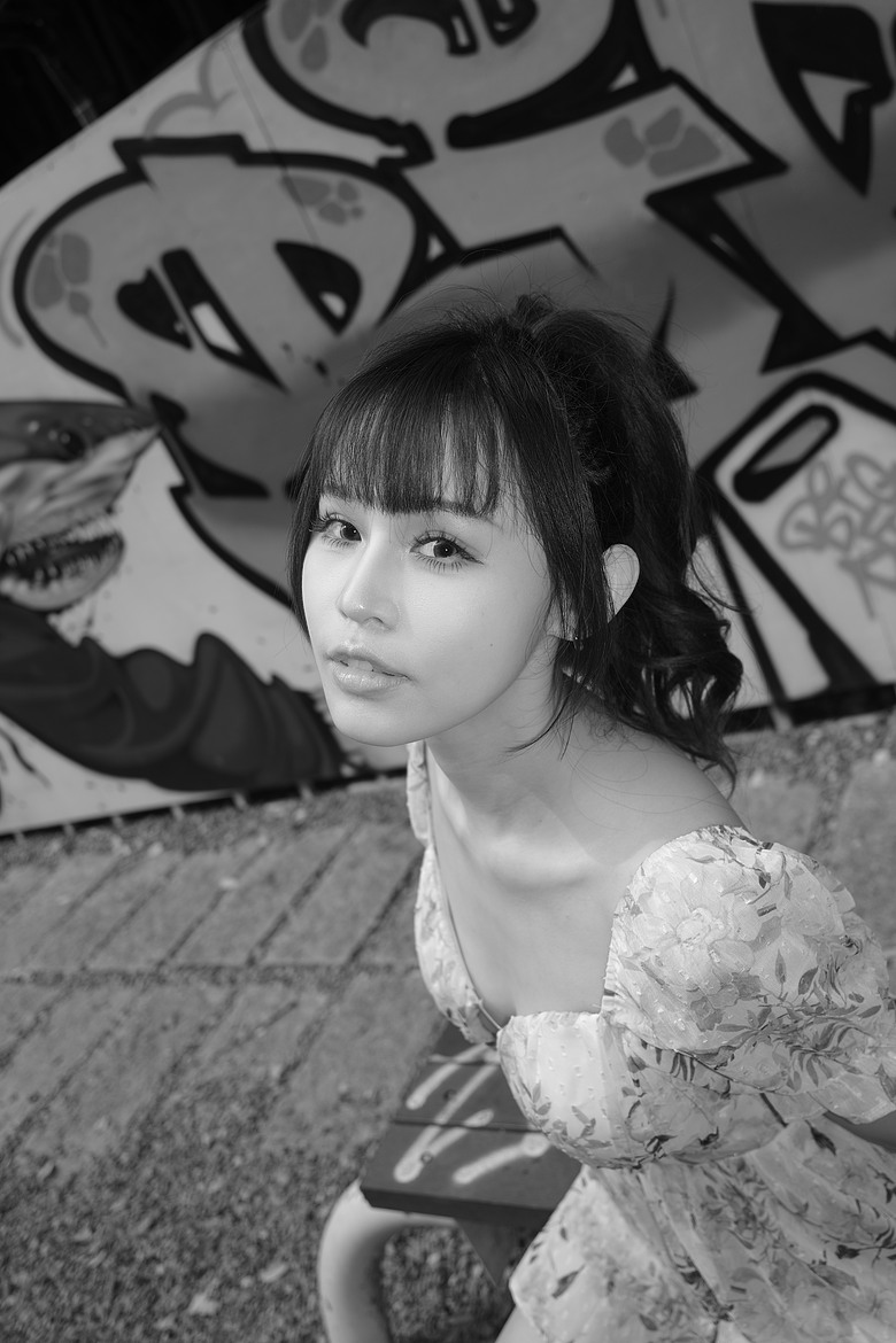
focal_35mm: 28
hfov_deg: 46.4
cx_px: 448
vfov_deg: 65.5
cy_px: 672
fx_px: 1045
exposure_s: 1/250
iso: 160
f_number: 2.8
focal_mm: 18.3
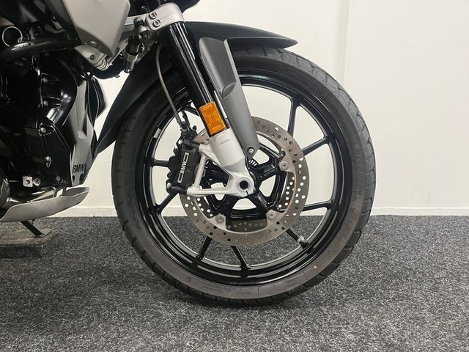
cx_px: 234
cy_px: 176
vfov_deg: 53.1
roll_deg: -1.3
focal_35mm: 26
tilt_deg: -10.5
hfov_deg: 67.3
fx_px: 352
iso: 250
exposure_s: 1/50
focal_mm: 5.1
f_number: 1.6
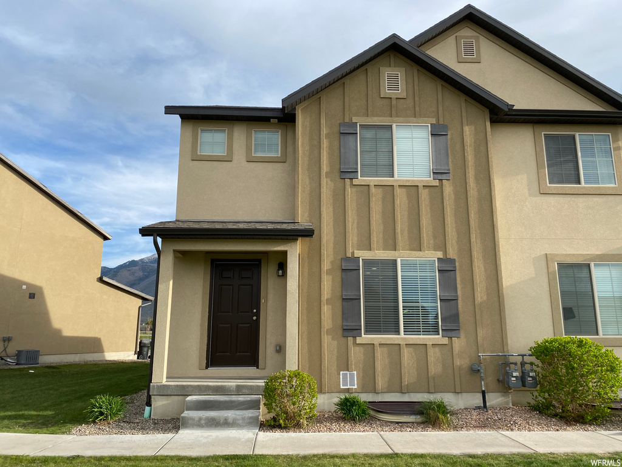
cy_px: 234
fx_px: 467
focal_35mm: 26
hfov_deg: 67.3
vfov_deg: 53.1
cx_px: 311
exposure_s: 1/1206
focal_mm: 4.25
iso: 32
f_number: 1.8
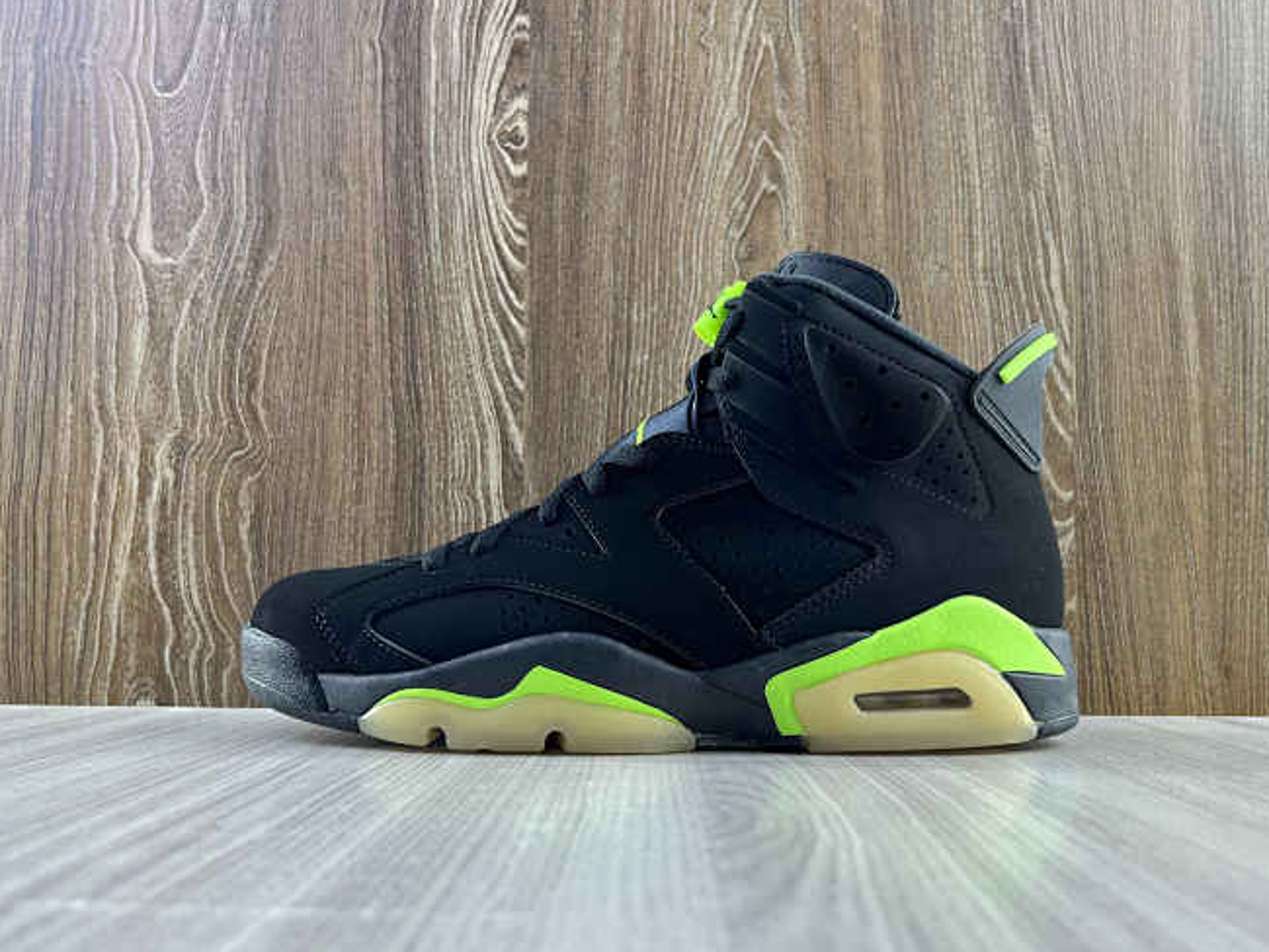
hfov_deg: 56.8
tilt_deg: +3.4
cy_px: 513
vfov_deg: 44.2
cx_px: 670
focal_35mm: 32
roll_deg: -0.3
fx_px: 1174
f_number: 1.5
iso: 50
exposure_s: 1/100
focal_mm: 5.7
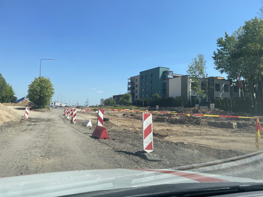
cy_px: 98
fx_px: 198
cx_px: 132
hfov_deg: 67.3
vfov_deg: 53.1
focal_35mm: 26
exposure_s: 1/2959
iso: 32
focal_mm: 4.2
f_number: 1.6
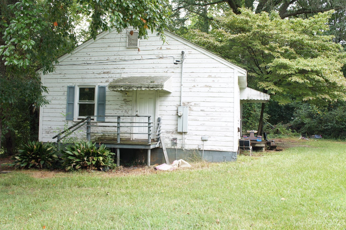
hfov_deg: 59.6
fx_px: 302
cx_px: 173
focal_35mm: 32
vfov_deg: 41.6
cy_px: 115
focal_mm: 21
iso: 200
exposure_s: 1/80
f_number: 5.6
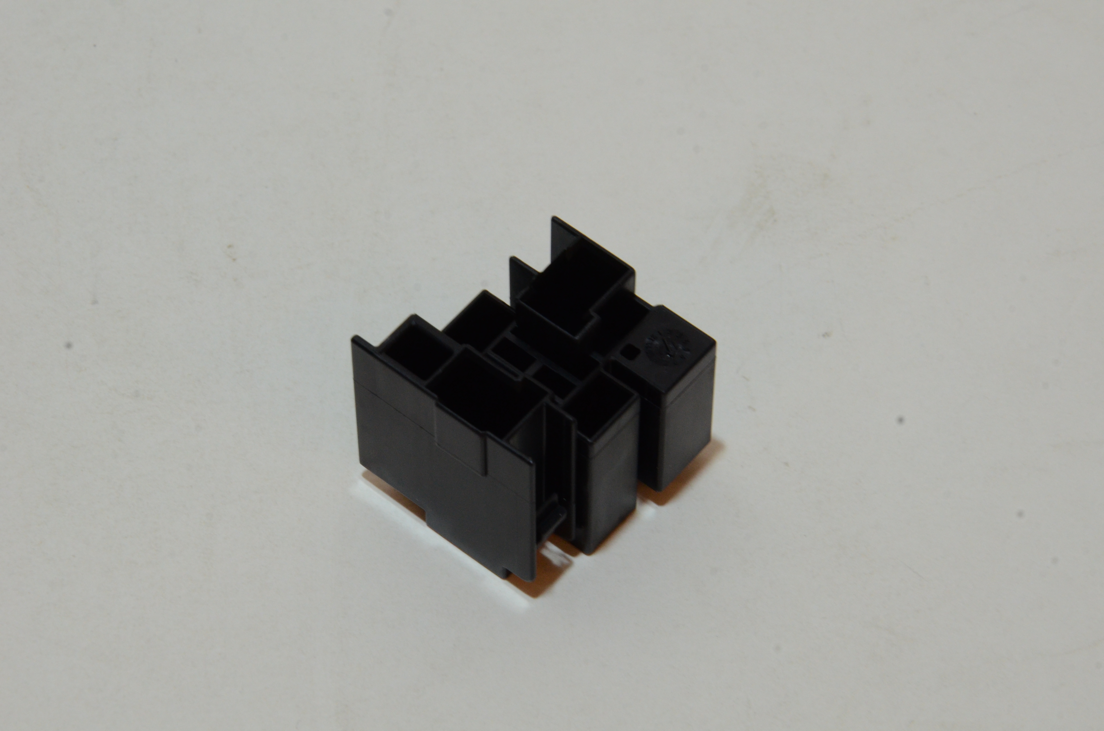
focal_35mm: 158
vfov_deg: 8.7
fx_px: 4820
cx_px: 552
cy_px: 366
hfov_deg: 13.1
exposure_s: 1/40
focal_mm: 105
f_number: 20
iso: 1250
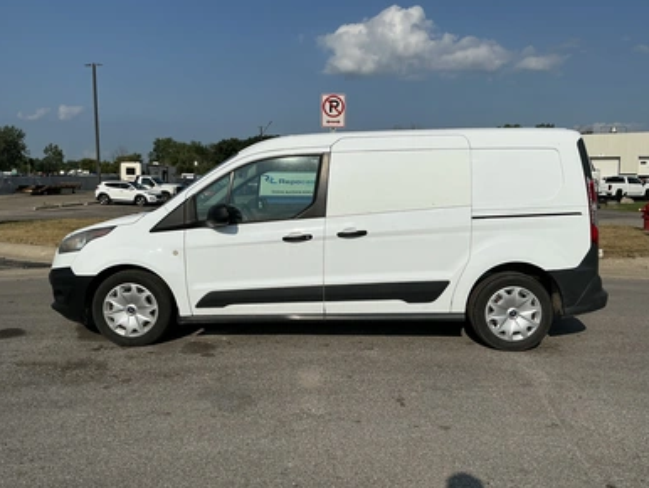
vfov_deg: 48.3
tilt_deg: -5.0
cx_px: 331
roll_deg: -0.6
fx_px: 544
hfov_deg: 61.6
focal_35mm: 29
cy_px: 246
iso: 25
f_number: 1.8
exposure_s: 1/6536
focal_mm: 3
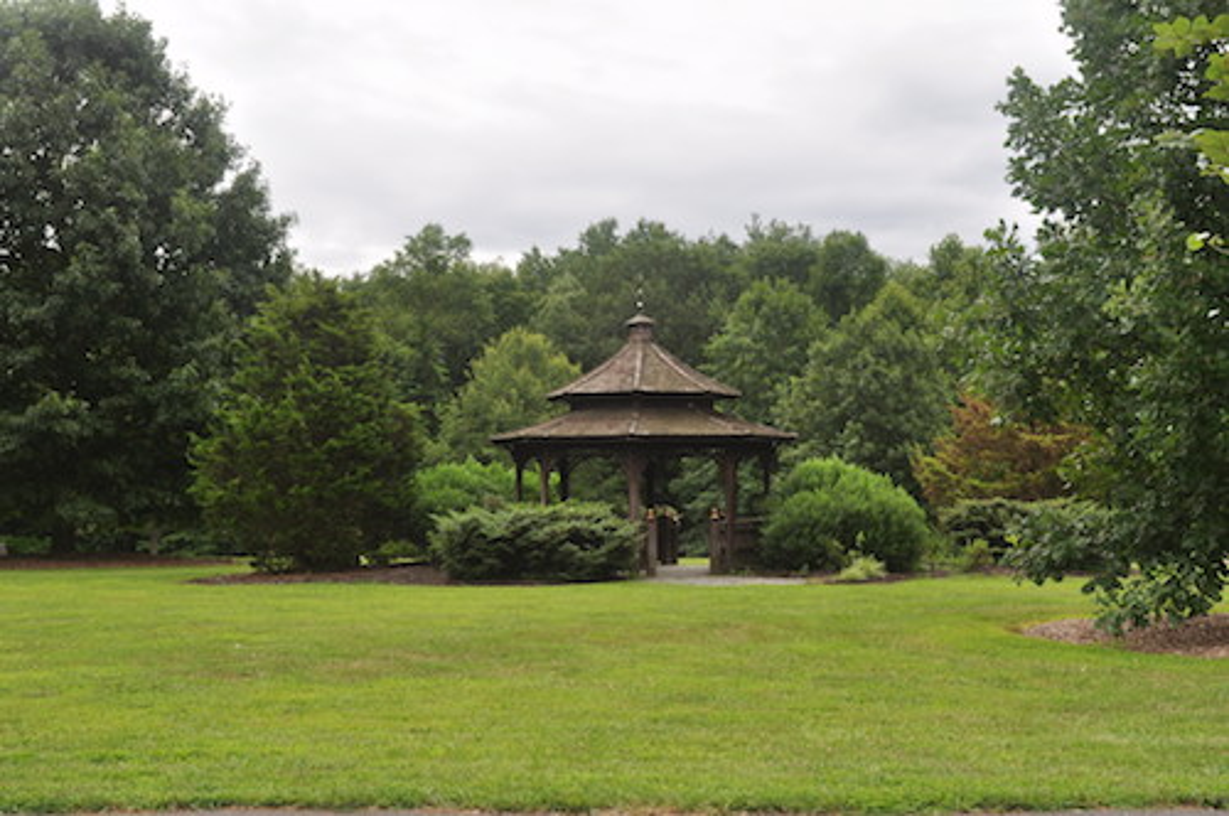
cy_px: 408
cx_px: 614
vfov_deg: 25.0
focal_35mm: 54
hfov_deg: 36.9
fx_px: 1841
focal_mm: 36
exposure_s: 1/250
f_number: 10
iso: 280
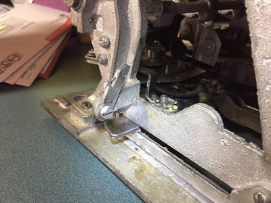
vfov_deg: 48.2
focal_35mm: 29
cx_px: 136
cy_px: 102
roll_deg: -2.4
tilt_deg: -27.1
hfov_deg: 61.7
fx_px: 227
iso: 200
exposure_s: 1/30
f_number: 2.2
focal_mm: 4.15
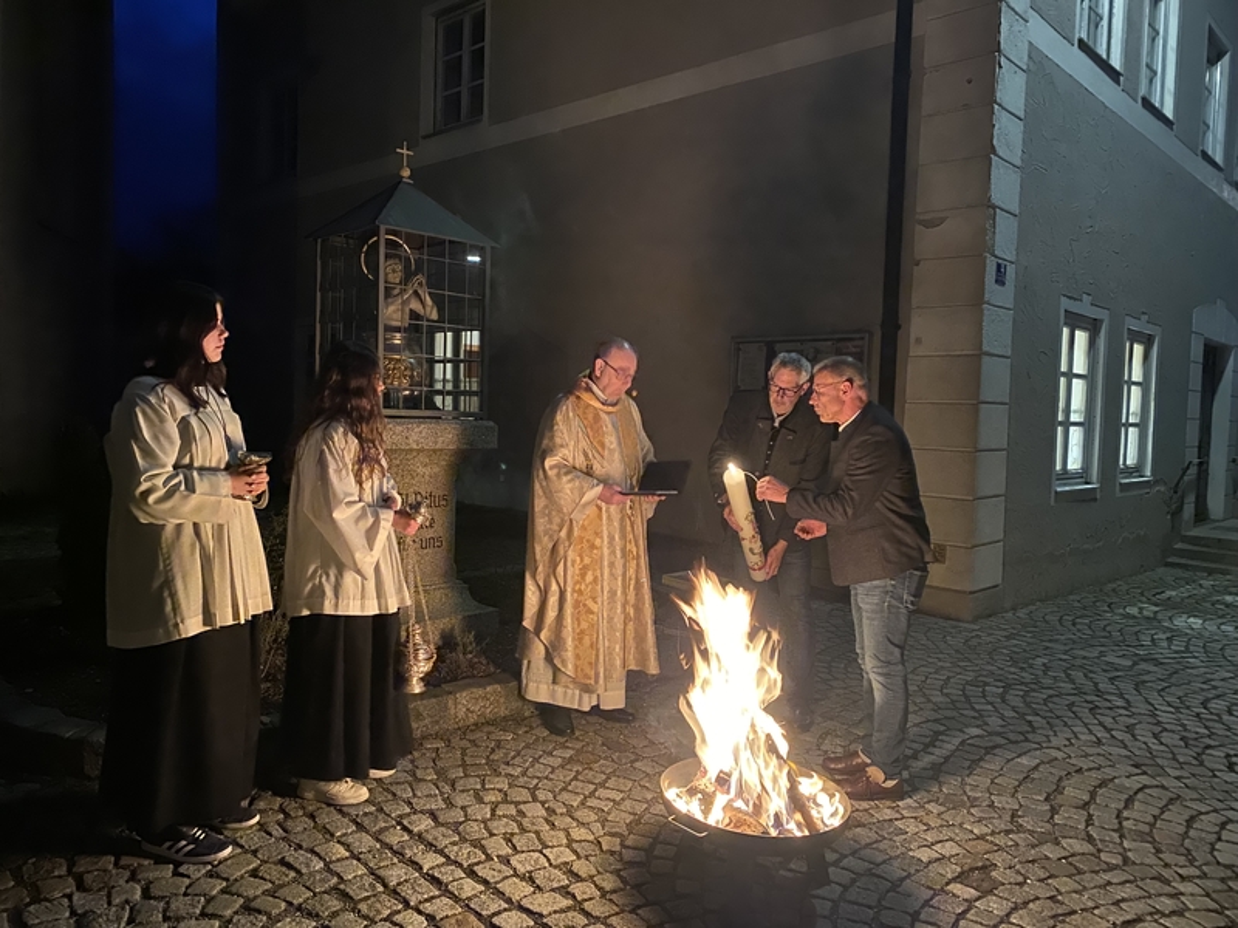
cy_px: 464
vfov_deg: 53.1
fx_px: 930
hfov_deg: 67.3
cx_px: 619
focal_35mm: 26
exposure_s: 1/20
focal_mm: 4.25
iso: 1250
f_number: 1.8
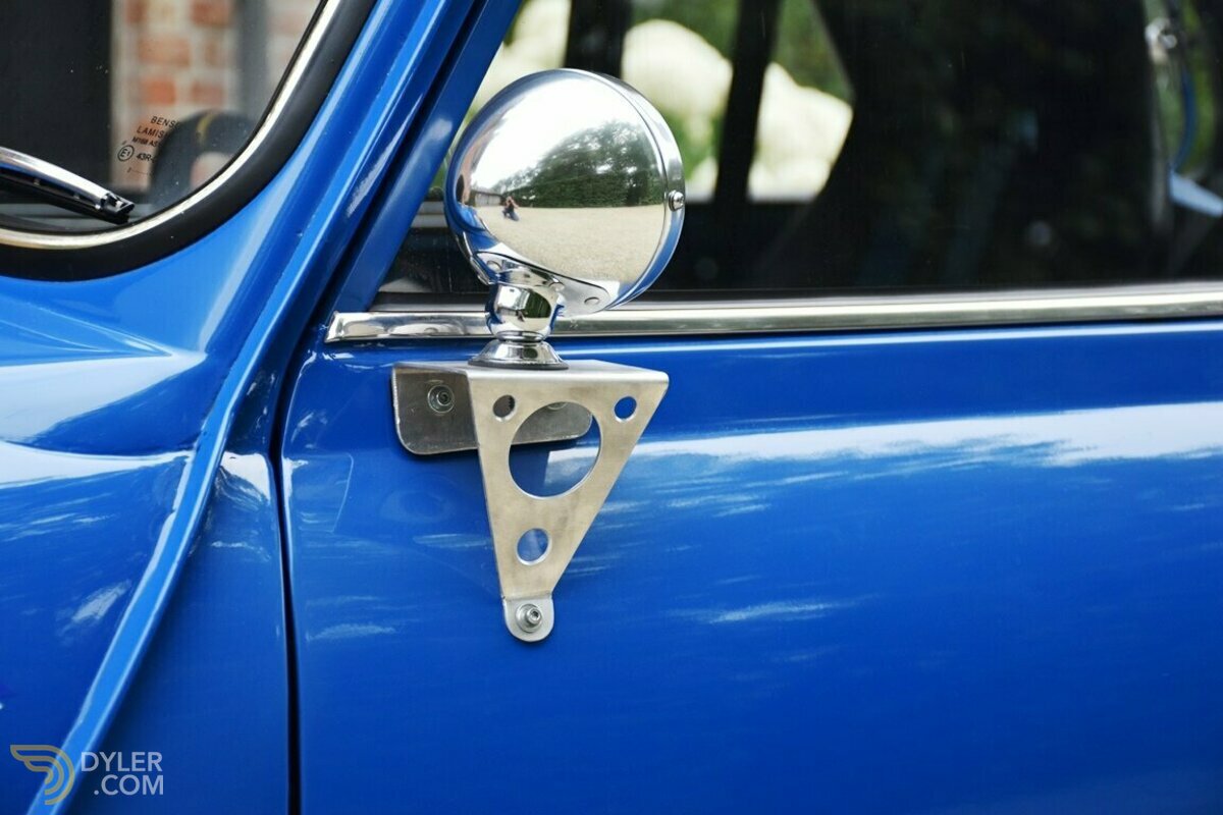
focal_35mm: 84
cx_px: 612
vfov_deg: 16.3
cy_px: 408
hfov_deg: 24.2
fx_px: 2853
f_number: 4.8
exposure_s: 1/250
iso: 400
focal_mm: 56
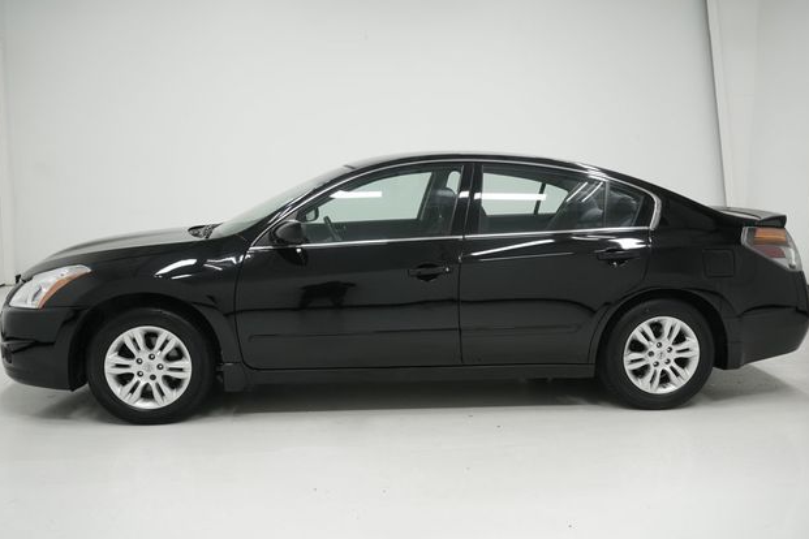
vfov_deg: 38.9
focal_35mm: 34
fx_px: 764
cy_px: 266
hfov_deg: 55.8
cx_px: 410
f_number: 5.6
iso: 640
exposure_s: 1/200
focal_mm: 22
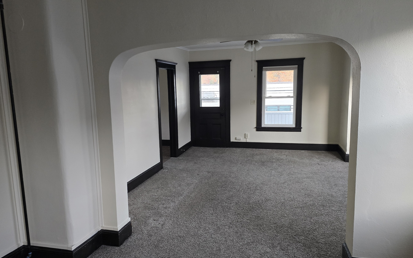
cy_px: 130
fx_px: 281
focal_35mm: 25
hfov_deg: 72.5
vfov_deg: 49.3
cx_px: 203
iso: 640
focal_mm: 6.3
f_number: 1.7
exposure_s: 1/60
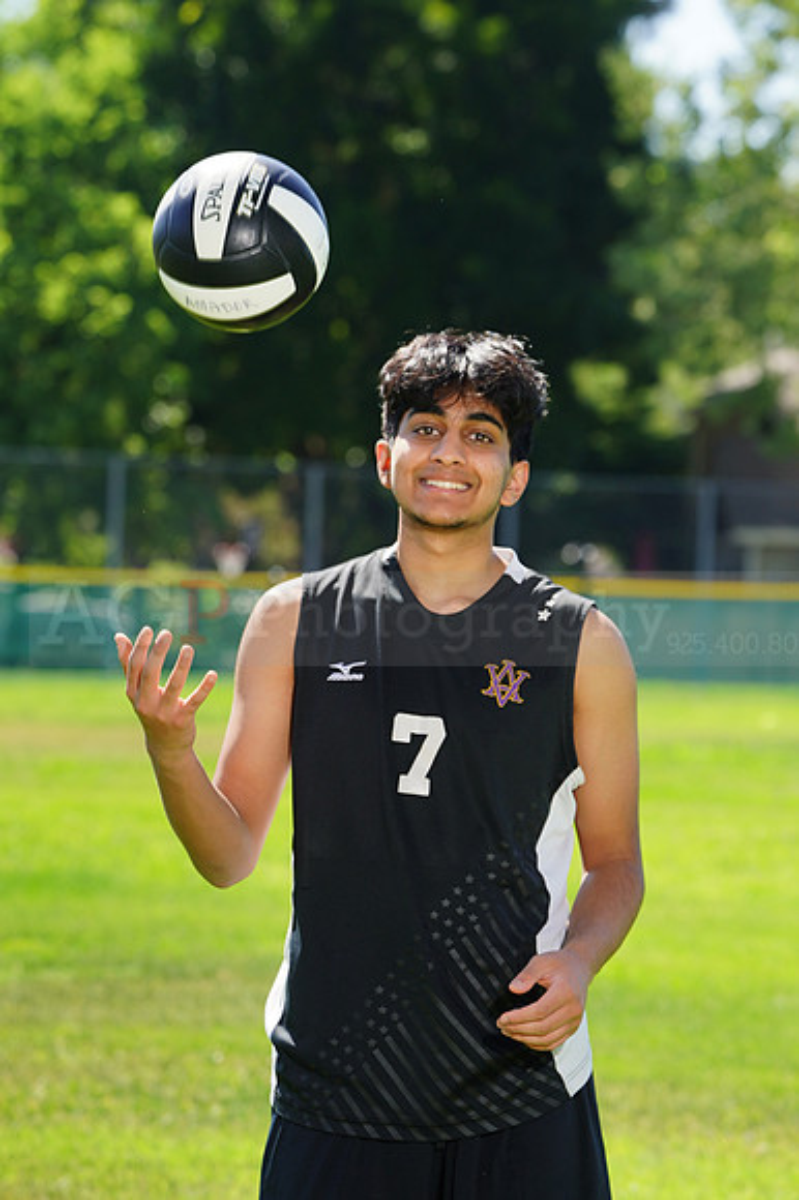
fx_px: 7632
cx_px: 400
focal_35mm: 229
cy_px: 600
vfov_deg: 9.0
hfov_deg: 6.0
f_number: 10
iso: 200
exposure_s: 1/200
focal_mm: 229
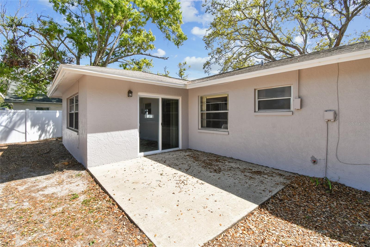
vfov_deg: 77.3
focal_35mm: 15
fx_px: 154
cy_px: 124
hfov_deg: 100.4
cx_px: 185
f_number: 7.1
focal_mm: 10
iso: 100
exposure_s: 1/200
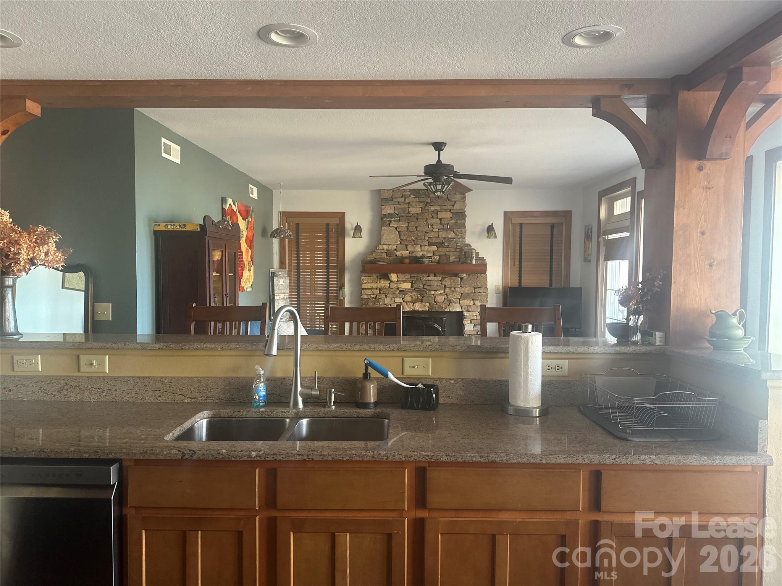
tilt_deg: -2.1
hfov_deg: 71.6
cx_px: 391
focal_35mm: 24
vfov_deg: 56.8
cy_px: 293
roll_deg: -0.1
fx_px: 542
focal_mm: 6.86
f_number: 1.78
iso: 320
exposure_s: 1/60
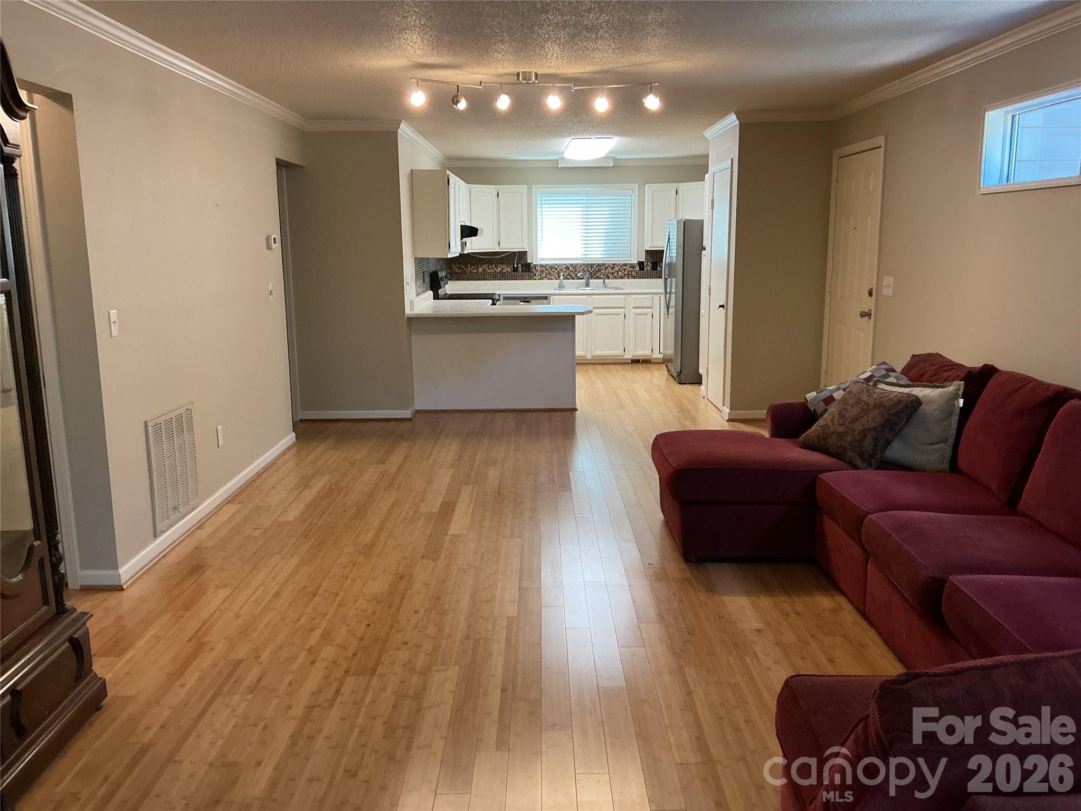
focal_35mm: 29
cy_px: 406
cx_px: 540
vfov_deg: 48.2
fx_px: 906
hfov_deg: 61.7
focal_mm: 3
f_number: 1.8
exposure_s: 1/60
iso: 160
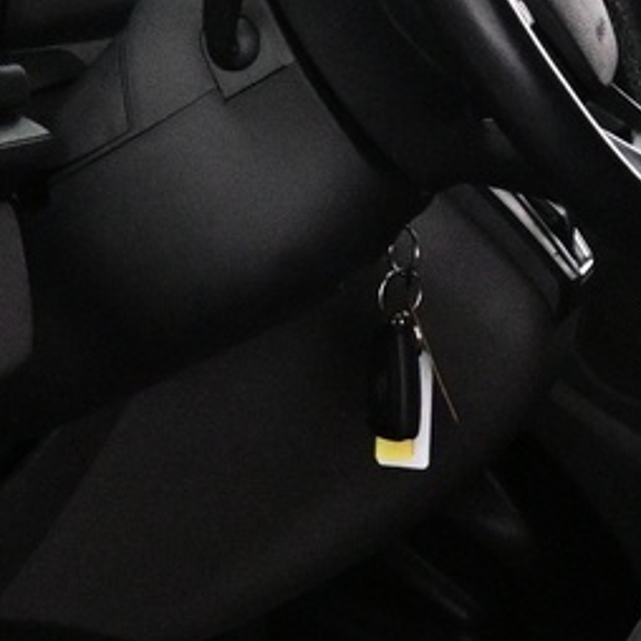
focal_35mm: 130
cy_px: 242
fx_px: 2724
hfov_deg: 13.3
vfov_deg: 13.4
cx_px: 633
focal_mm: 16
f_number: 3.5
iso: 4000
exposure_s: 1/125
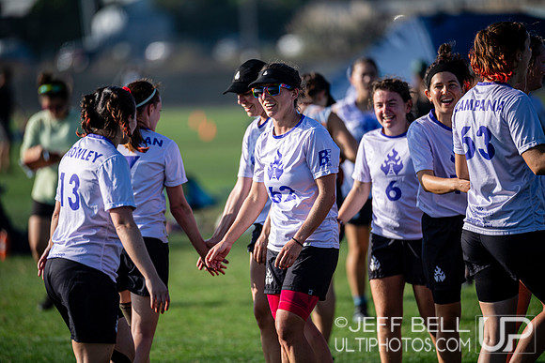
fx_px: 4543
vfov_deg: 4.6
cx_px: 272
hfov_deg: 6.9
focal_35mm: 300
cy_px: 182
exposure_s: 1/2500
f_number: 3.2
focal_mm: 300
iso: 140
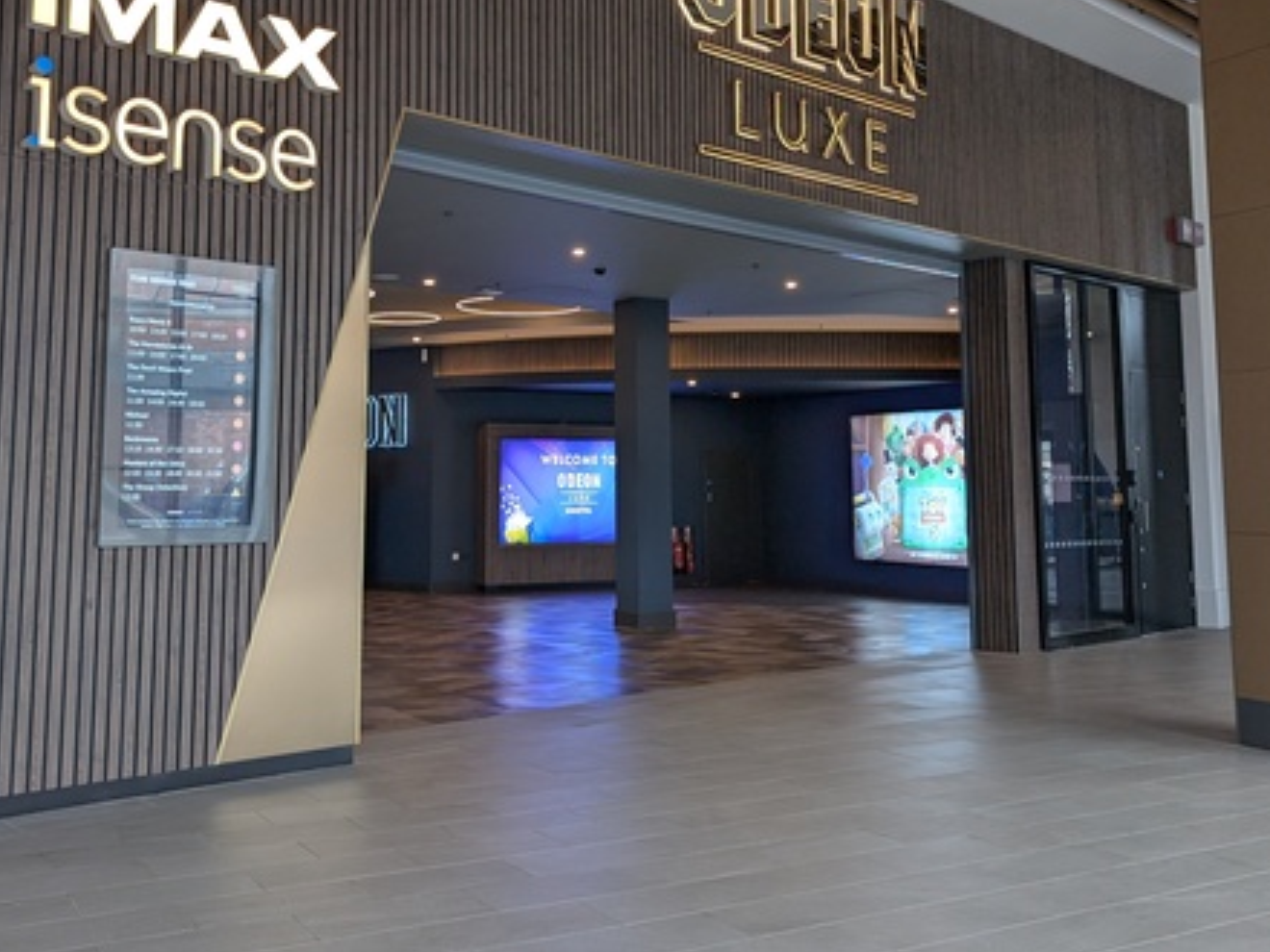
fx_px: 1284
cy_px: 343
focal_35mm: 35
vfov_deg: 40.3
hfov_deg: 52.5
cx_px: 574
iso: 104
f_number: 1.68
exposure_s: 1/100
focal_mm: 6.9
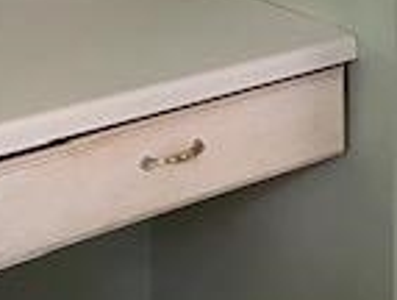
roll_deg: -1.1
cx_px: 380
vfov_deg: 12.0
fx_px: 1334
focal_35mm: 116
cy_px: -197
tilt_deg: -6.7
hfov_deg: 16.6
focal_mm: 4.25
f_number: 1.8
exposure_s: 1/60
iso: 320
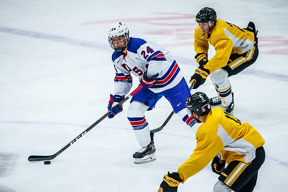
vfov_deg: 4.6
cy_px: 116
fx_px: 2413
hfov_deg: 6.8
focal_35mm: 302
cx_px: 148
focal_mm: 200
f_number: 4.5
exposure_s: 1/1250
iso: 12800
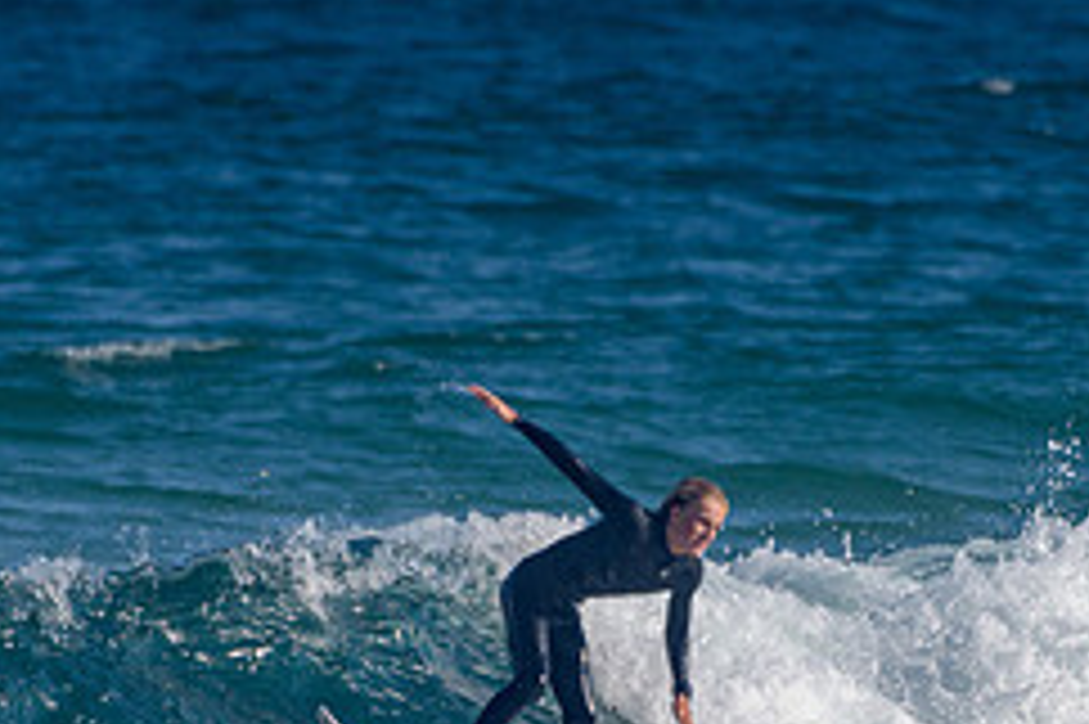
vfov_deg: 0.9
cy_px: 666
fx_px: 44406
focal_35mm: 1469
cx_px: 479
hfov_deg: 1.4
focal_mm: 500
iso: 140
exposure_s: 1/2000
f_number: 5.6
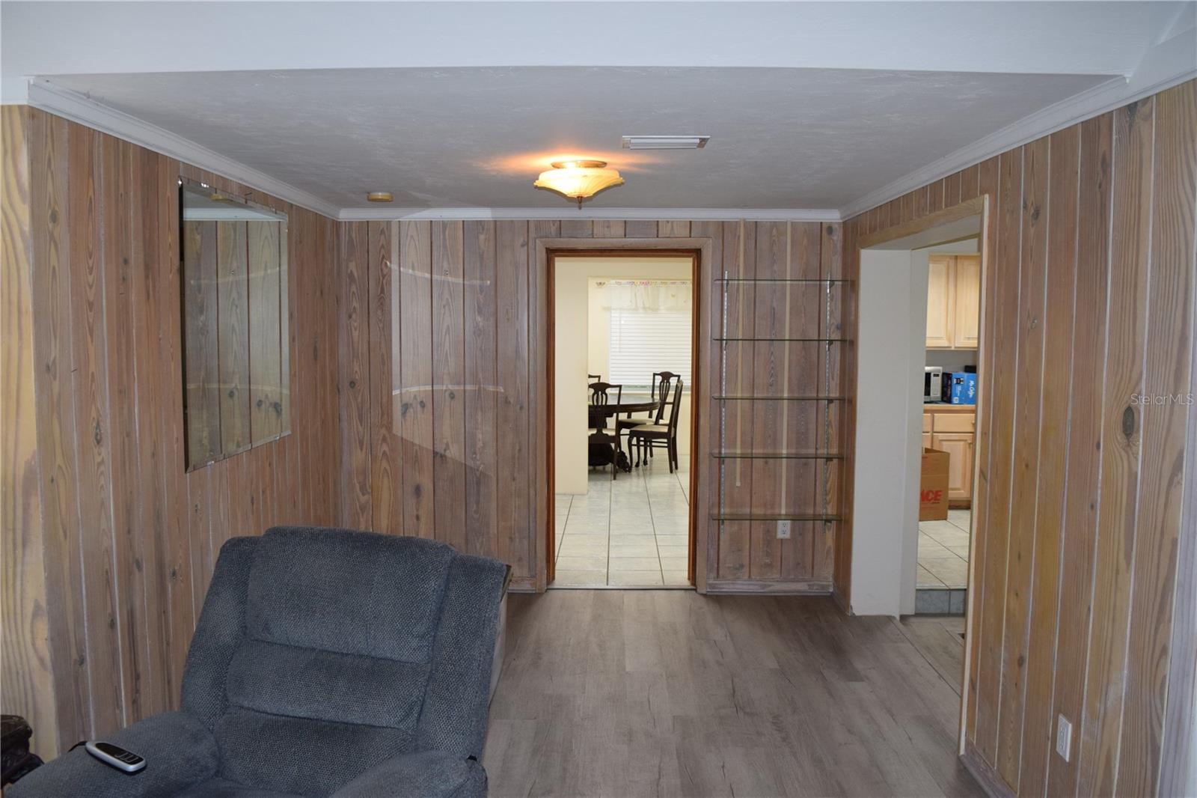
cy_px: 399
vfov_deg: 47.9
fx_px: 898
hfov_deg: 67.4
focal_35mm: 27
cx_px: 598
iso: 800
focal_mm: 18
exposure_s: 1/100
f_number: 5
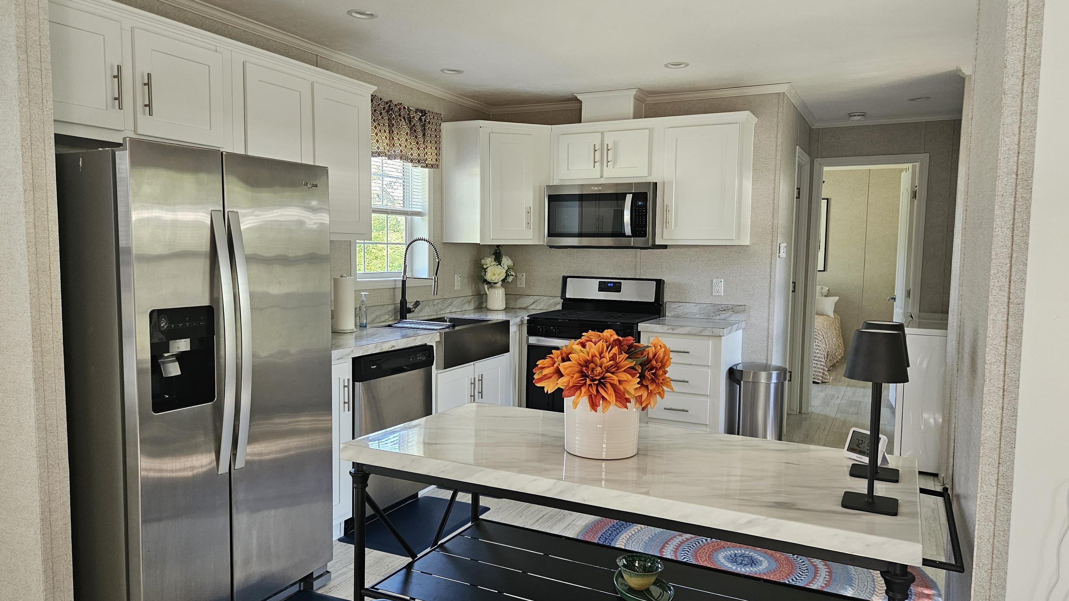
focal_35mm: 26
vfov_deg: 44.4
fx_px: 737
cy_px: 301
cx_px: 530
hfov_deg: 71.9
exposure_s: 1/120
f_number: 1.8
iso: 320
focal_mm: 5.4
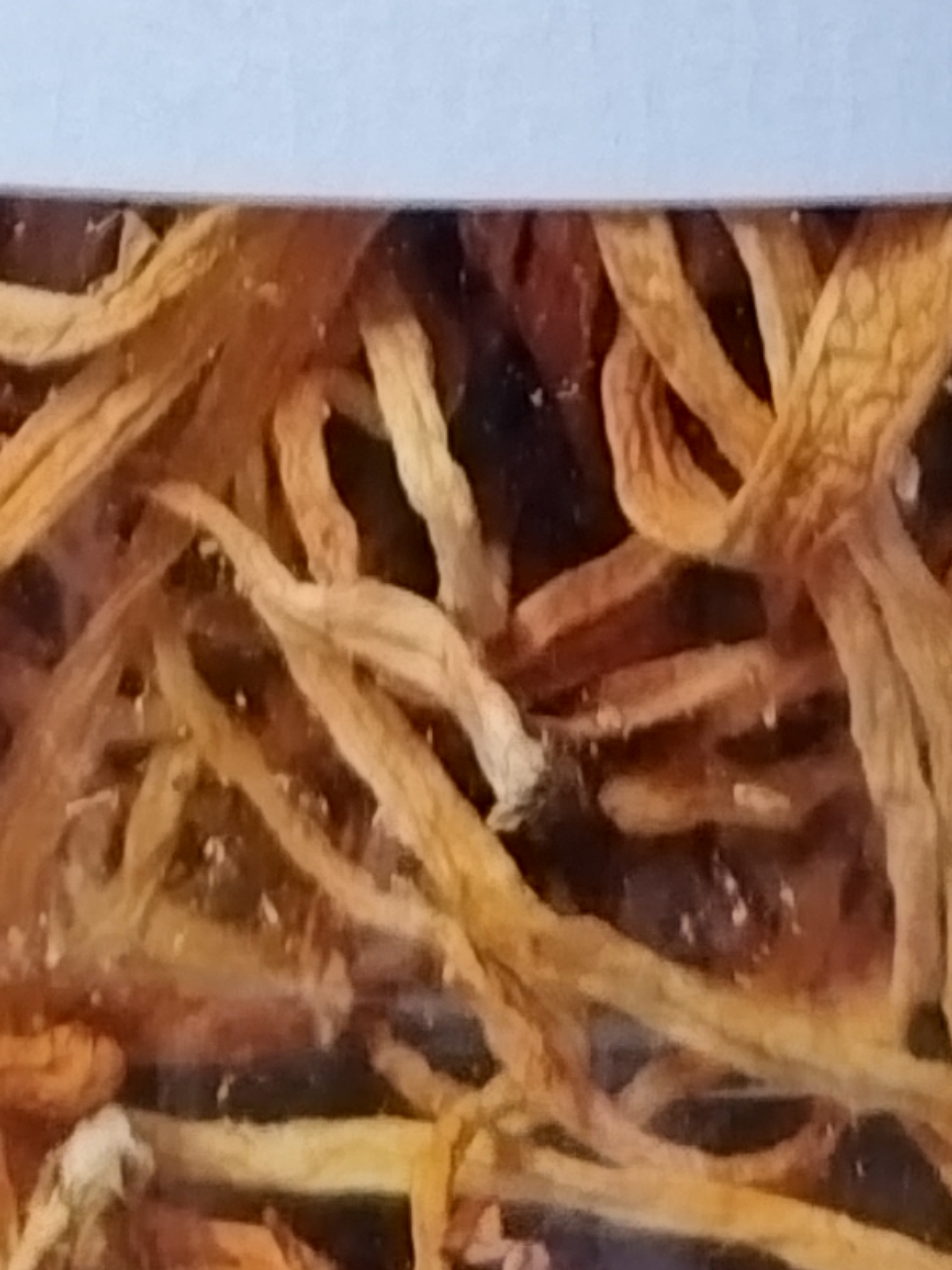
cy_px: -1705
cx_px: 600
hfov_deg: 12.7
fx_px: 4288
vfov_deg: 13.1
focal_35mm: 117
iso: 1650
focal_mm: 5.52
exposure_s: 1/100
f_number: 1.9
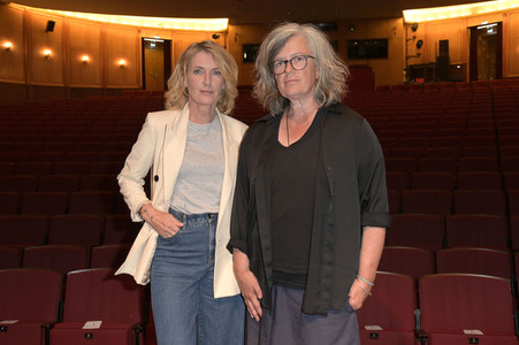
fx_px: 504
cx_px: 260
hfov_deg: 54.5
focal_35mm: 35
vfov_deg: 37.8
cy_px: 172
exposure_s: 1/80
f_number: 5.6
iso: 4000
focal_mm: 35
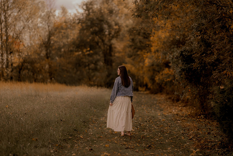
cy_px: 78
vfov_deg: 16.1
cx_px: 116
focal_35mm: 85
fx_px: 550
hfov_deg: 23.9
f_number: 1.4
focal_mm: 85
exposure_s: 1/4000
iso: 200
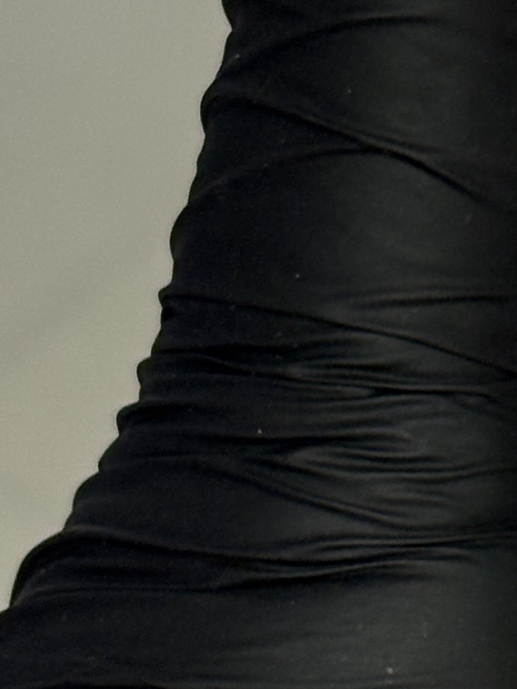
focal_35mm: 239
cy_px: 421
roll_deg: +4.1
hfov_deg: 6.0
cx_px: 1120
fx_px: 4758
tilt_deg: -43.1
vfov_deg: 8.3
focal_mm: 5.96
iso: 64
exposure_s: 1/100
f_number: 1.6
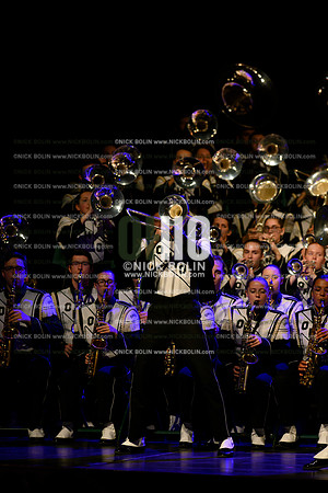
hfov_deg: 4.6
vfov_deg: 6.9
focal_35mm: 300
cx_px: 164
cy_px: 246
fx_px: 4100
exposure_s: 1/500
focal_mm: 300
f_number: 4
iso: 6400
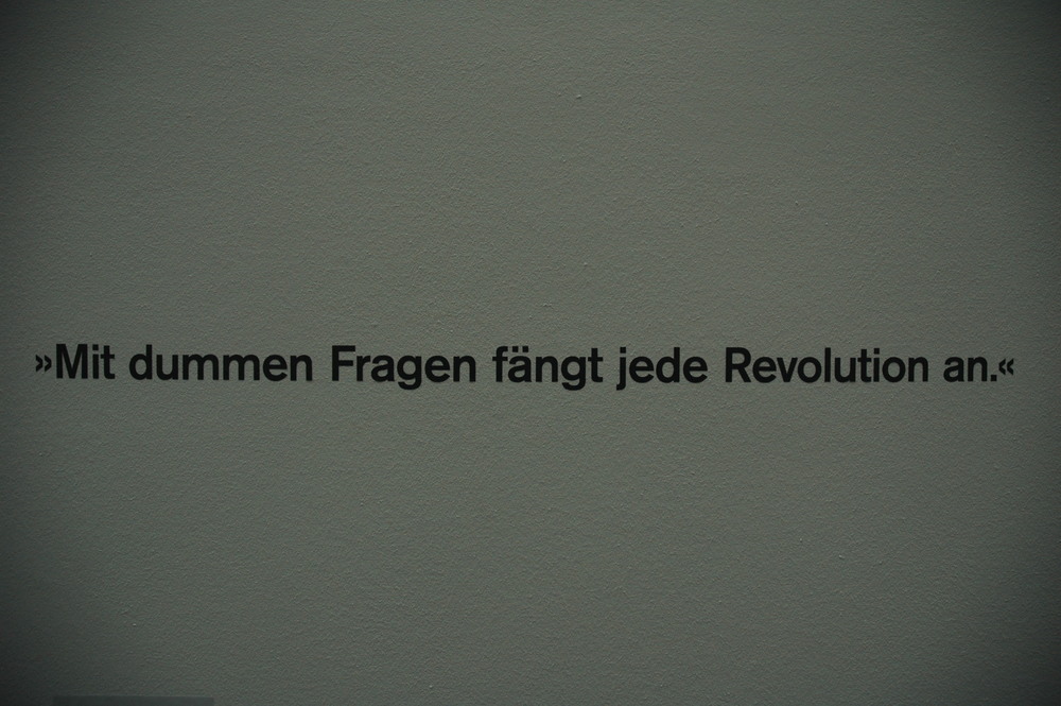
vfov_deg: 47.9
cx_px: 530
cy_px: 353
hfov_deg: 67.4
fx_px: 795
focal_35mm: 27
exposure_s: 1/50
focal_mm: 18
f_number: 3.5
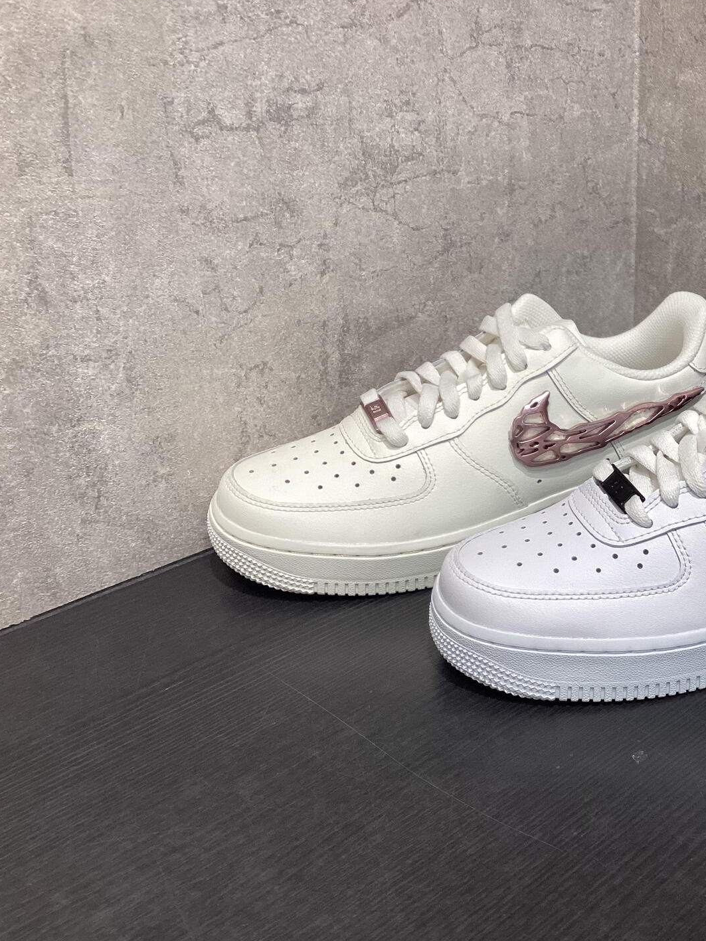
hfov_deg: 32.8
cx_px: 624
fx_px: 1142
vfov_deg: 44.8
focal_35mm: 42
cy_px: 469
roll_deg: -1.5
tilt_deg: -25.4
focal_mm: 3.3
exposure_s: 1/100
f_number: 2.4
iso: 80
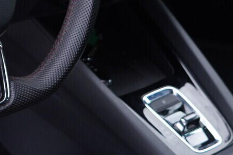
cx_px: -32
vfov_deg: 11.5
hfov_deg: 16.9
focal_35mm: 117
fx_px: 757
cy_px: -25
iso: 200
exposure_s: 1/40
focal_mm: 24
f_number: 2.8
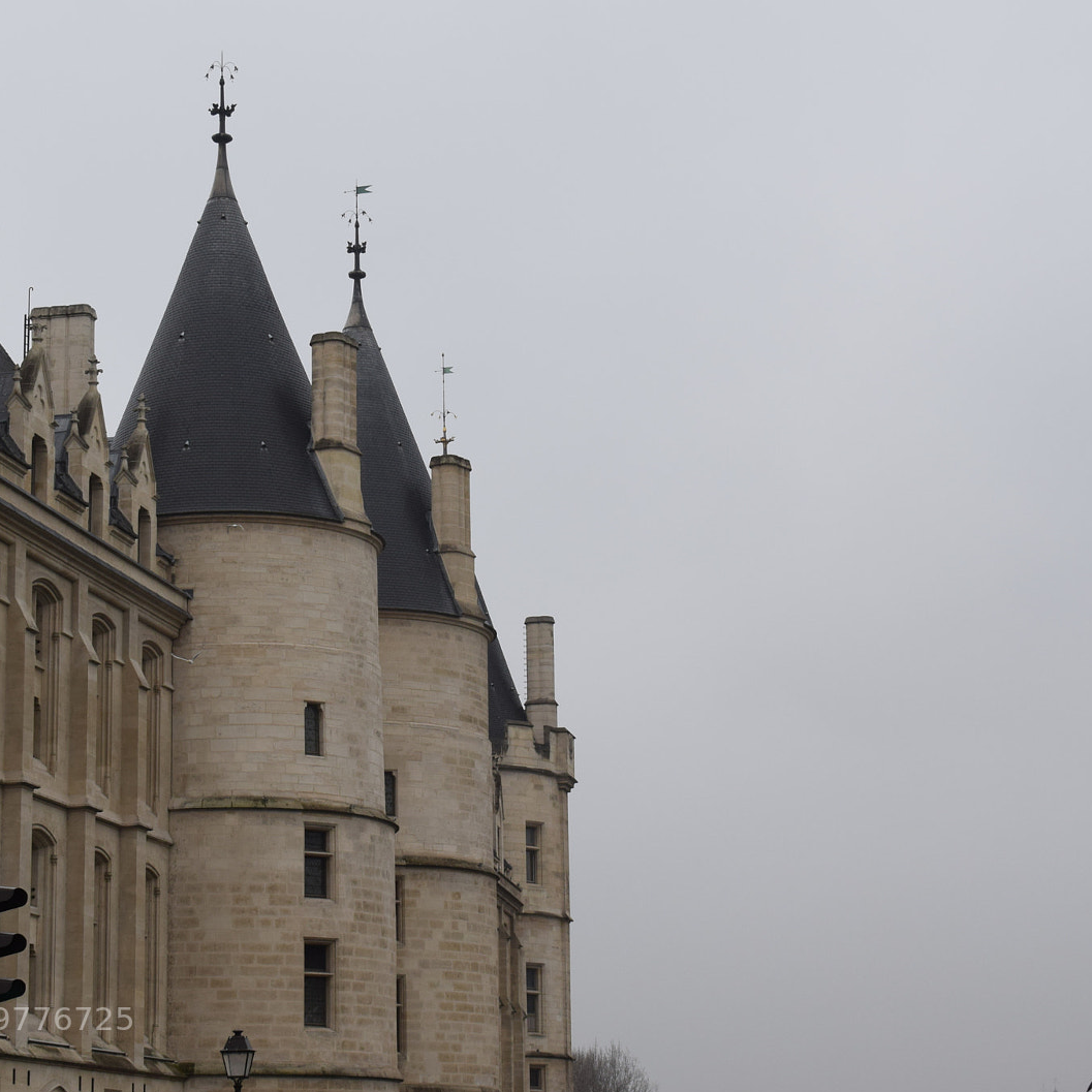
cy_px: 550
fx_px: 2891
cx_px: 419
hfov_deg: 21.4
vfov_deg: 21.4
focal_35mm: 81
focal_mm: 42
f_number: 7.1
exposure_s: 1/200
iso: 400
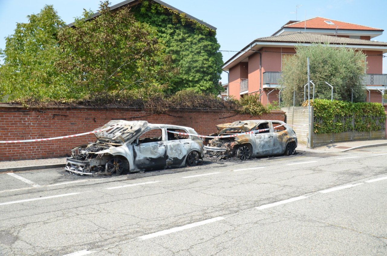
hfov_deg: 57.3
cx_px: 194
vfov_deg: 39.8
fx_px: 354
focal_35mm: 33
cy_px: 128
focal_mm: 22
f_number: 8
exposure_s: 1/250
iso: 110
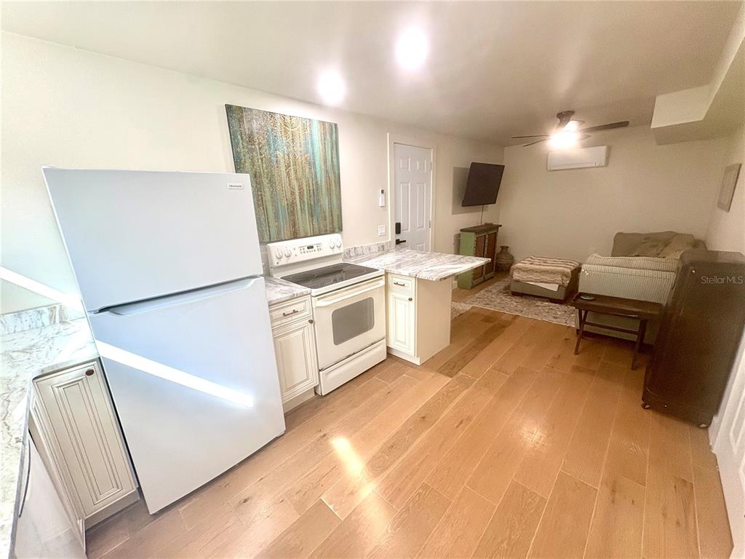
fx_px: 301
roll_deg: +2.1
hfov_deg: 102.1
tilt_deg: -9.3
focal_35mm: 14
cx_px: 372
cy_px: 280
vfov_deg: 85.7
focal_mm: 2.22
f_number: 2.2
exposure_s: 1/120
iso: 200
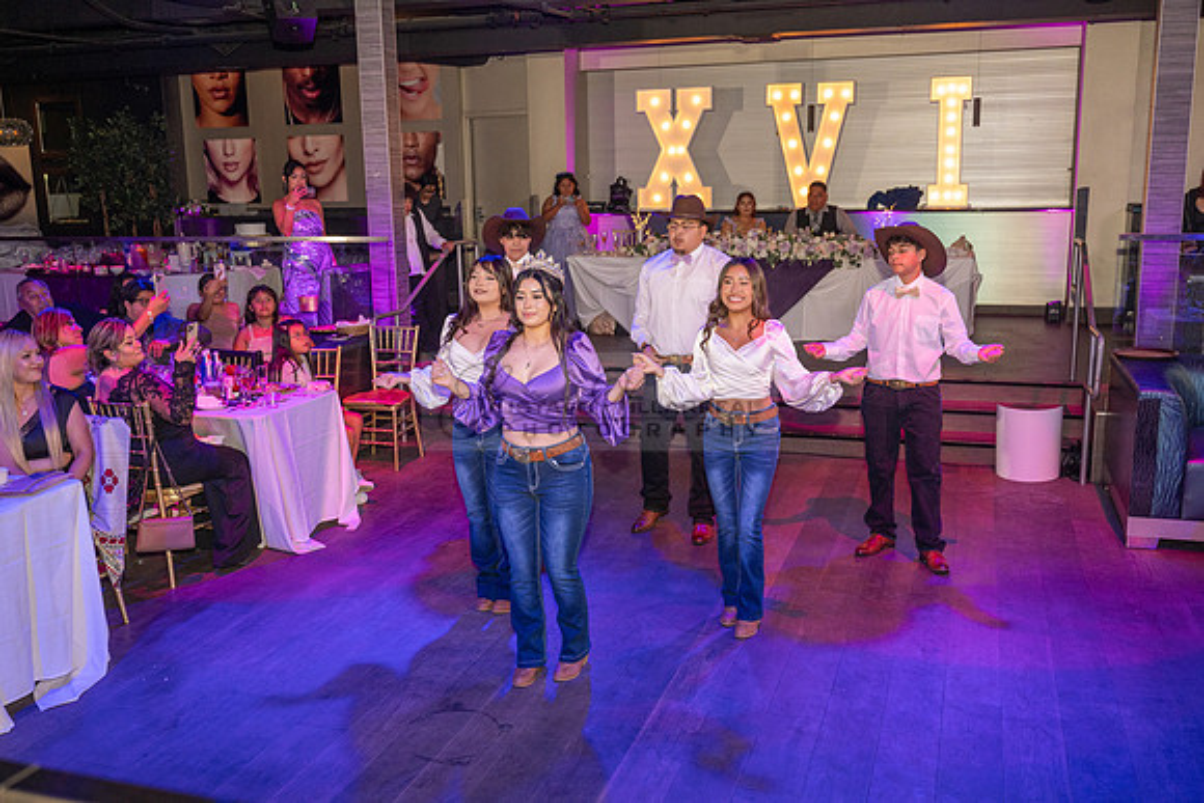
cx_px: 602
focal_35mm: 34
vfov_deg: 39.4
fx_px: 1121
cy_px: 402
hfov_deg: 56.5
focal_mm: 33.5
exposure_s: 1/200
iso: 1000
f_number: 4
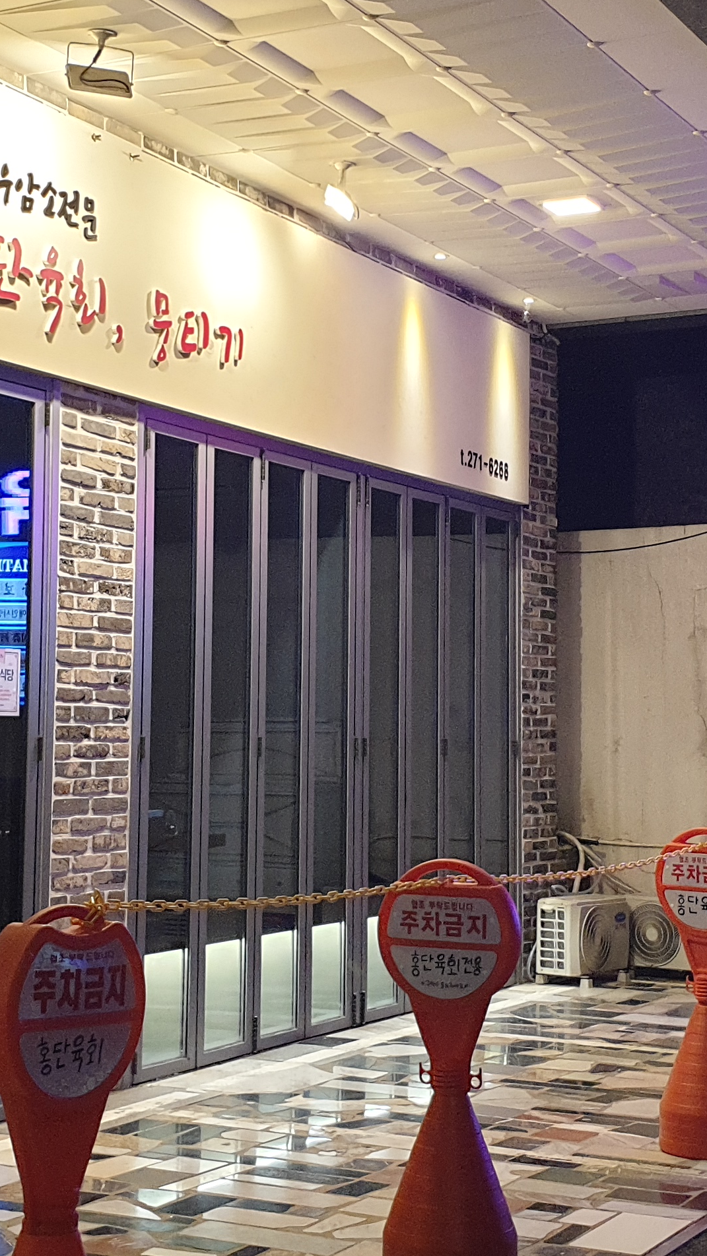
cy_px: 584
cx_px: 356
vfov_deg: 34.9
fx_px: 2000
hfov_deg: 20.1
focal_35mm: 60
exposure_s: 1/60
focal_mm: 4.3
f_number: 2.4
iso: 250
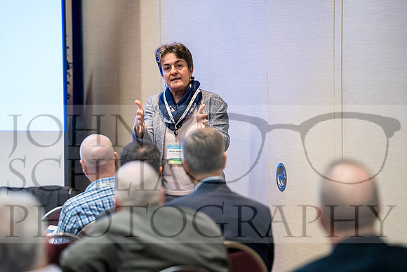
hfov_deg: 10.3
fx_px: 2262
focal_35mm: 200
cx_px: 204
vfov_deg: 6.9
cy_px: 136
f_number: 3.5
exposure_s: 1/125
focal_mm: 200
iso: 3200
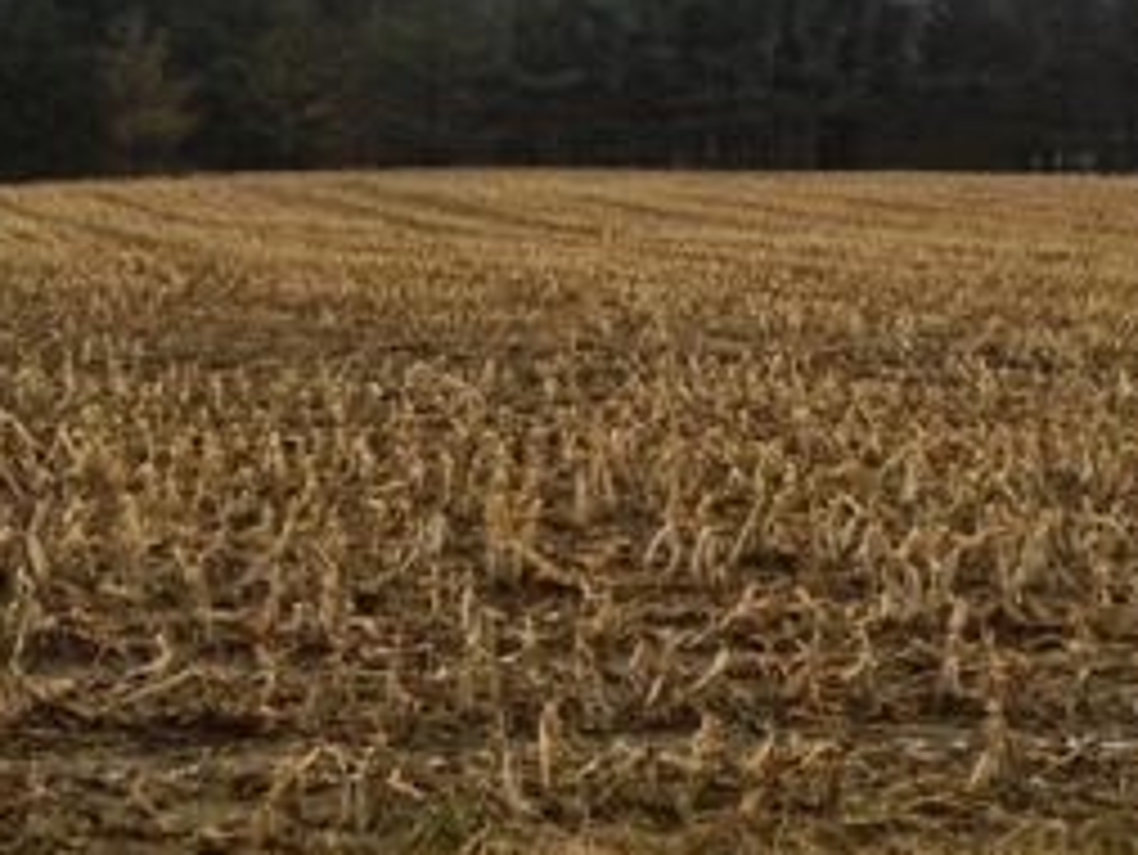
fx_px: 2993
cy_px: 27
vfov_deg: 16.0
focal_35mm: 91
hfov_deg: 21.4
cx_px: 774
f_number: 3.8
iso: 100
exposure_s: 1/500
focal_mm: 6.4
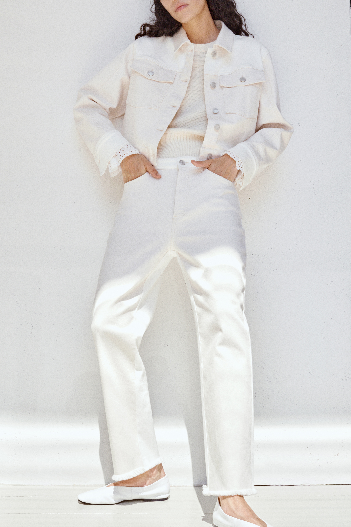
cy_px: 264
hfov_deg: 37.9
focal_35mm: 35
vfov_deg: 54.4
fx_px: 512
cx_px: 176
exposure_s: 1/160
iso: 400
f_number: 14
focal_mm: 35
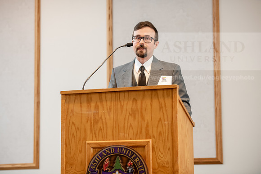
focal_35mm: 112
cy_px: 87
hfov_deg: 18.3
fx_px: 812
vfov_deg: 12.2
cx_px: 130
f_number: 3.2
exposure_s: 1/200
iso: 2000
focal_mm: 112
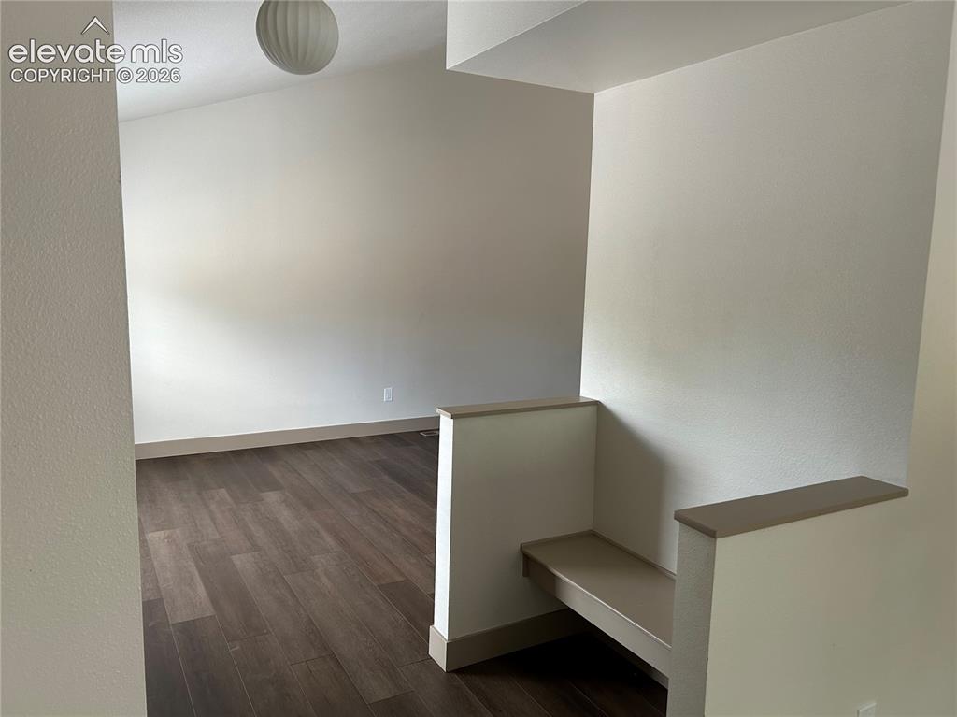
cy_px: 358
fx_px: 718
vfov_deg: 53.0
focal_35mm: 26
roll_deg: -1.1
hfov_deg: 67.3
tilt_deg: -7.7
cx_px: 478
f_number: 1.5
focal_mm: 5.7
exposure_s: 1/60
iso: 80
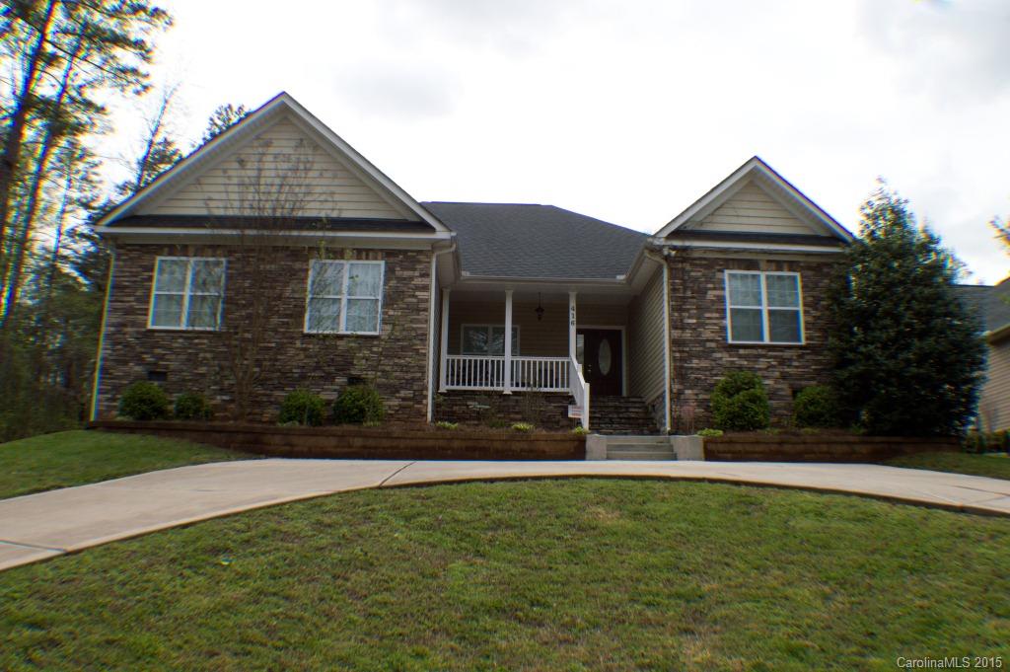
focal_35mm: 36
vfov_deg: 36.8
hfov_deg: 53.2
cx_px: 505
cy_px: 336
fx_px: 1009
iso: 400
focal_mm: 24
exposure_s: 1/400
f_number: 11
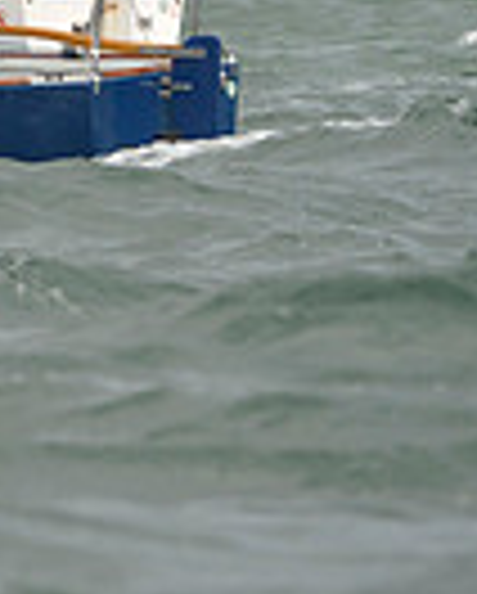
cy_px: -34
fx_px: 24649
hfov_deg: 1.1
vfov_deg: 1.4
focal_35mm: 1400
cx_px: -788
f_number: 8
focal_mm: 340
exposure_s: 1/1250
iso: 280
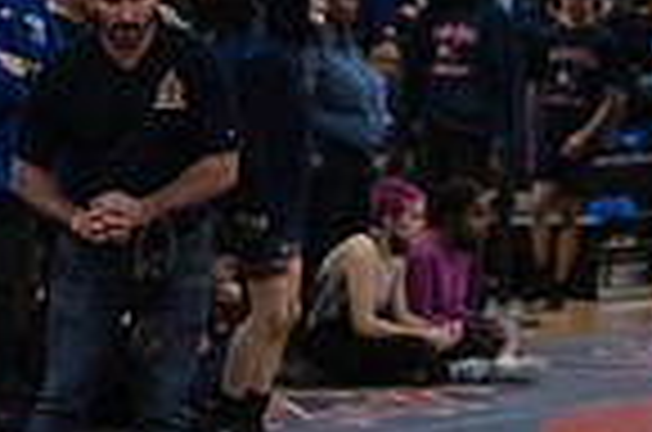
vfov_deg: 4.2
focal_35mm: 321
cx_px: 153
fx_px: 5801
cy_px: 713
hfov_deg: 6.4
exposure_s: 1/640
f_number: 3.5
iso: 8000
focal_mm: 80
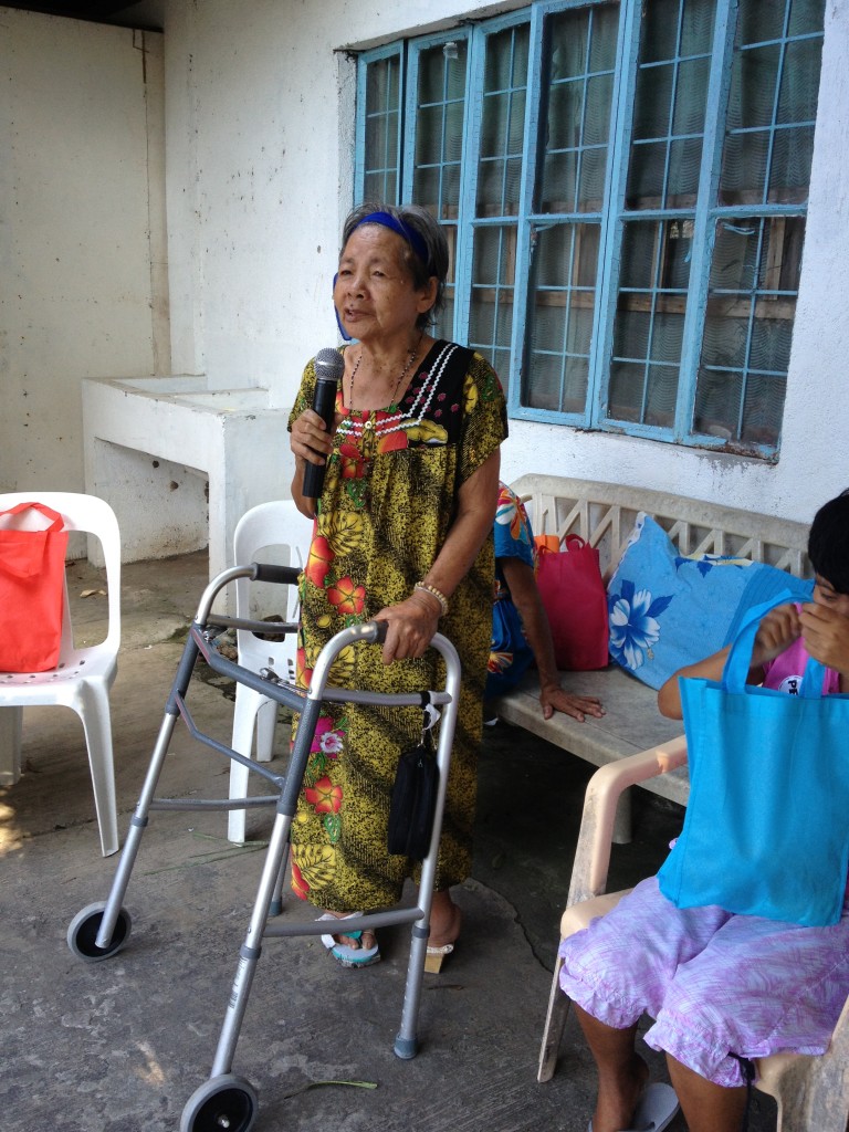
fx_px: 1145
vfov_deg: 52.6
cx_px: 424
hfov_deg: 40.7
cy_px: 566
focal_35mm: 35
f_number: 2.4
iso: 50
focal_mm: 4.28
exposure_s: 1/60
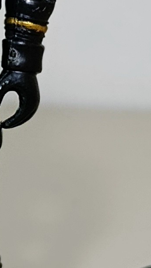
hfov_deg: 7.2
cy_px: 76
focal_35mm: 167
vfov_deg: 12.9
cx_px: -68
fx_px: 1188
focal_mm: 6.11
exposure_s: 1/50
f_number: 1.65
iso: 897
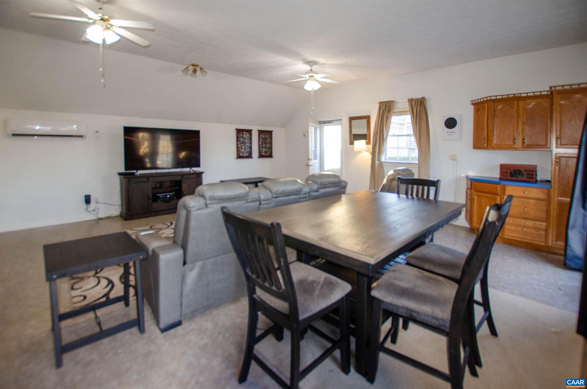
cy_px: 194
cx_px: 294
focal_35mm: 15
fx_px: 244
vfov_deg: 77.1
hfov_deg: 100.5
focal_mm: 10
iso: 800
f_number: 3.5
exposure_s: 1/60
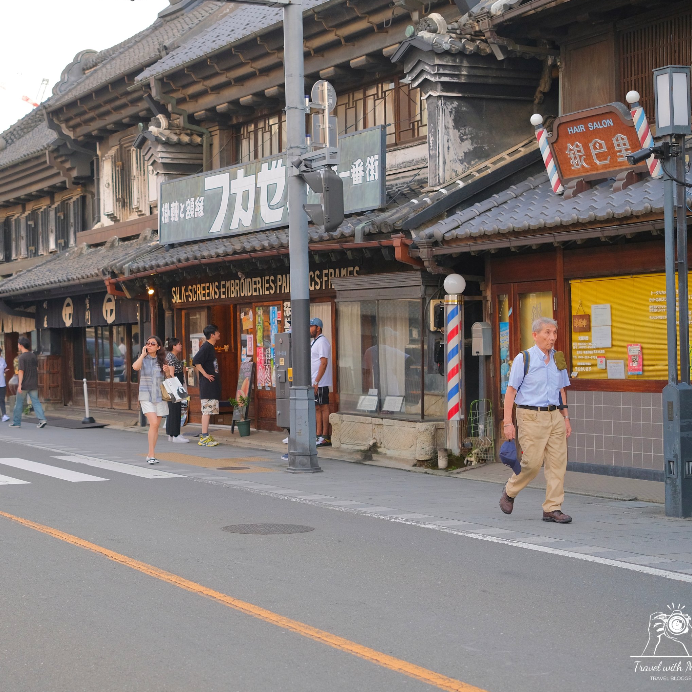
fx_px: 1447
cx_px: 201
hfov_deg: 26.6
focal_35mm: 64
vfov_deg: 26.9
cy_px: 345
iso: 800
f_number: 2
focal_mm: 33
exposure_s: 1/1900
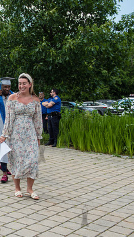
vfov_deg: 37.2
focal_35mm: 56
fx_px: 353
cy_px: 119
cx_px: -48
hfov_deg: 19.5
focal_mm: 32
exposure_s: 1/500
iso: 200
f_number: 5.6
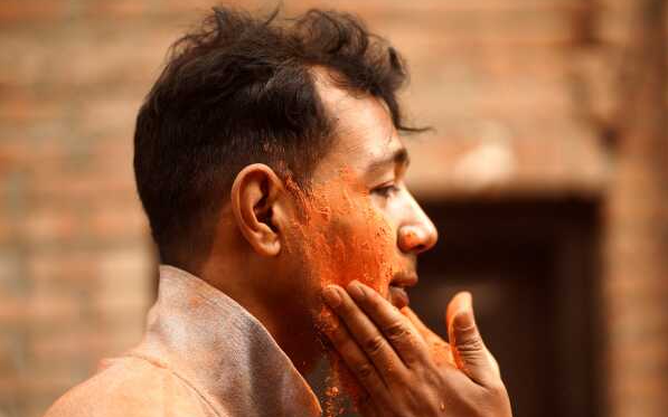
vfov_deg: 15.0
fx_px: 1584
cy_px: 217
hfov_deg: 23.8
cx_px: 335
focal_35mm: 87
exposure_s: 1/1600
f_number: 1.8
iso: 640
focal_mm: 85
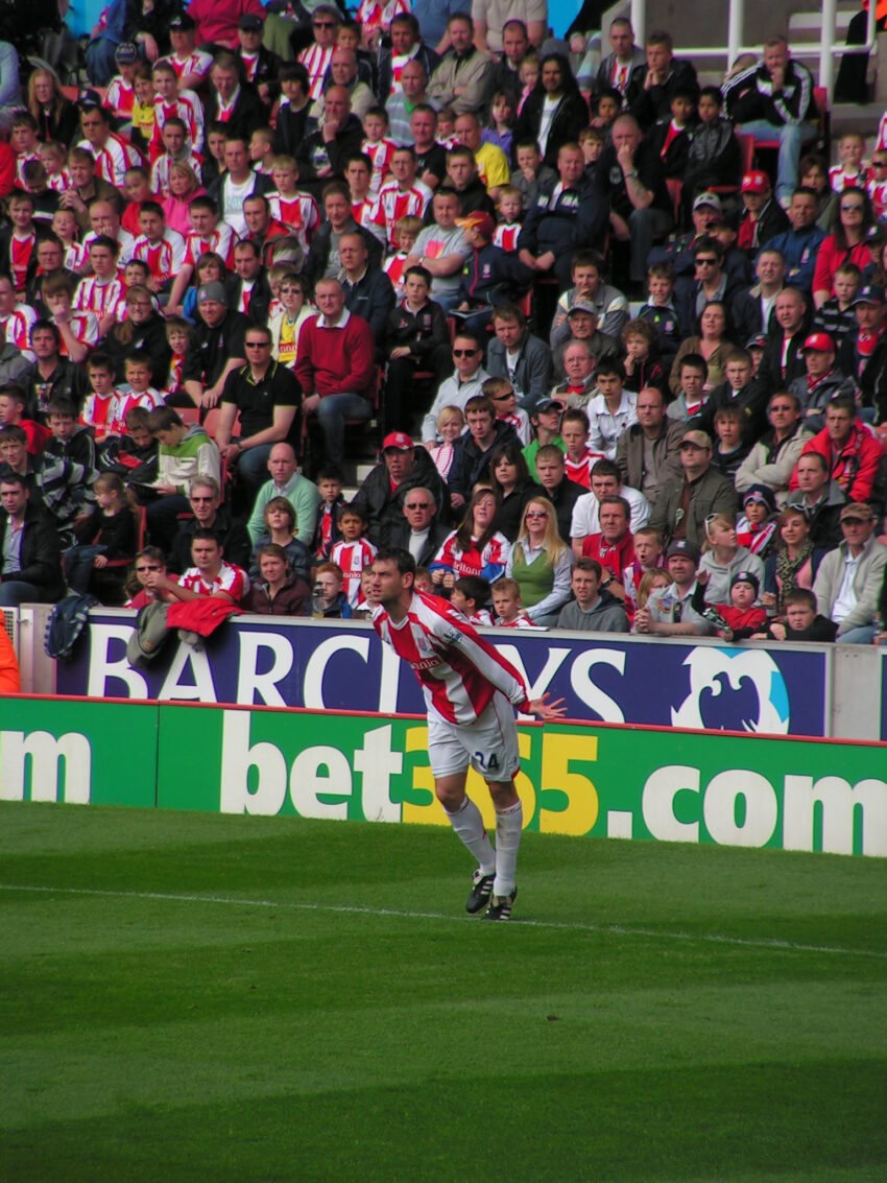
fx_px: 9906
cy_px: 592
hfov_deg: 5.1
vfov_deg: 6.8
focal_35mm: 290
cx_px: 444
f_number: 3.2
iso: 64
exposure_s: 1/640
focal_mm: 48
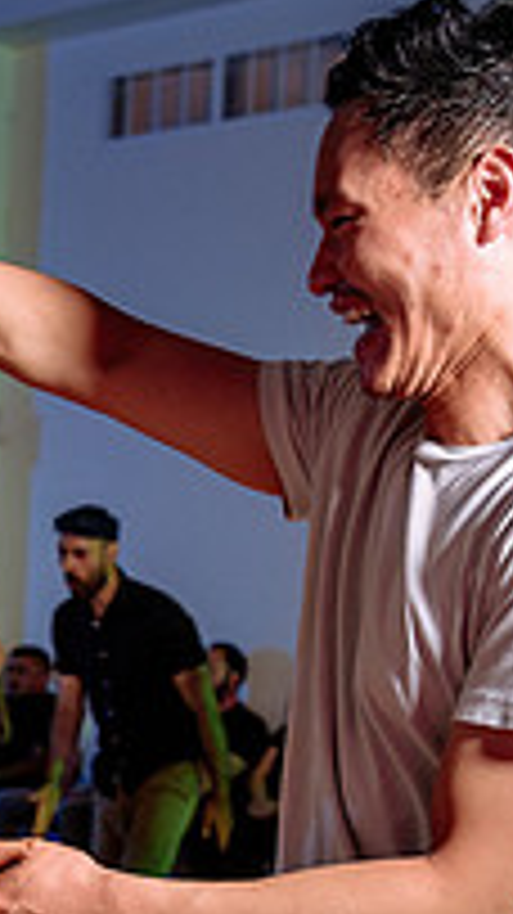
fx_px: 2203
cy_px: 784
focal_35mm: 91
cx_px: -180
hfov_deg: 12.8
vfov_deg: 23.0
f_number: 3.5
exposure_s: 1/125
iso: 800
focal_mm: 29
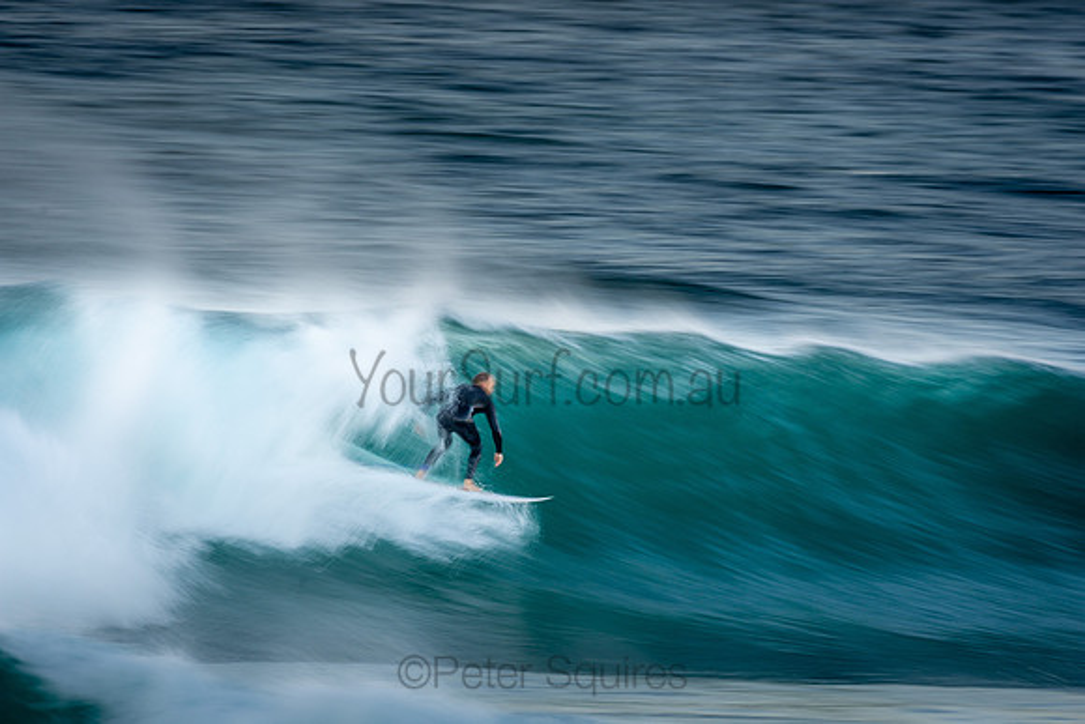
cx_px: 542
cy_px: 362
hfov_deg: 2.7
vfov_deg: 1.8
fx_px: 22608
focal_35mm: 750
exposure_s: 1/15
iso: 100
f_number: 13
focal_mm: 500
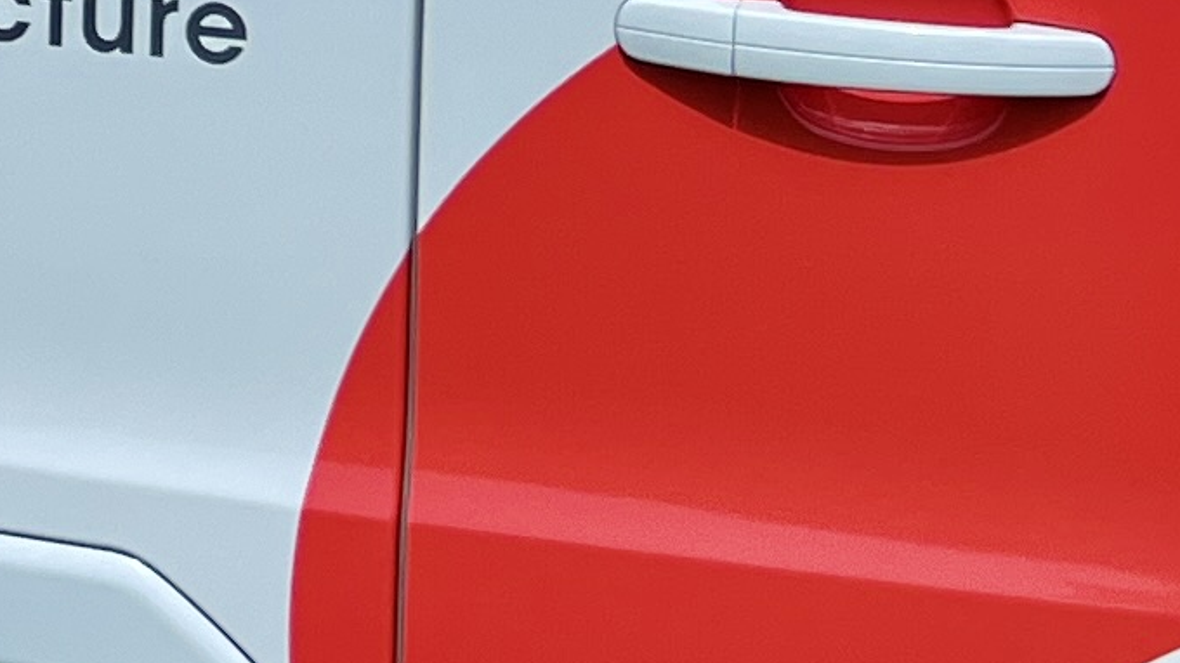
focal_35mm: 168
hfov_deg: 12.1
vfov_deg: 7.1
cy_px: -325
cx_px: -663
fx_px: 5255
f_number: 1.5
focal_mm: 5.7
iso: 50
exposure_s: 1/8696
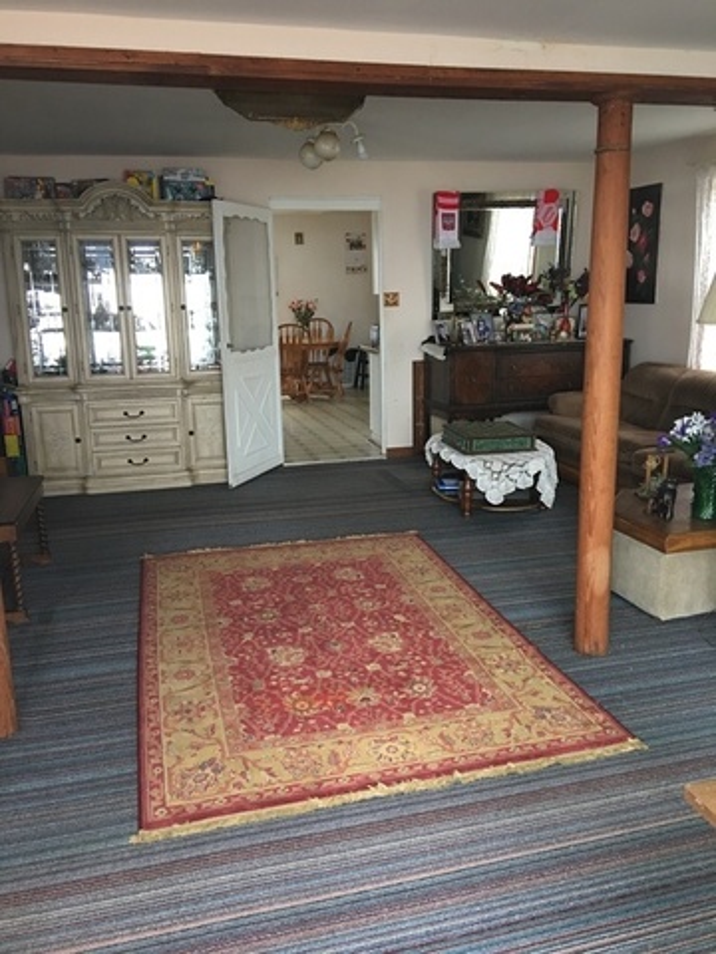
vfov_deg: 61.7
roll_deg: +1.2
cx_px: 358
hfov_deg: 48.2
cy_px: 477
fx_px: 800
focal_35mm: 29
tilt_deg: -11.6
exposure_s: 1/15
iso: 80
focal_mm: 4.15
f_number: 2.2
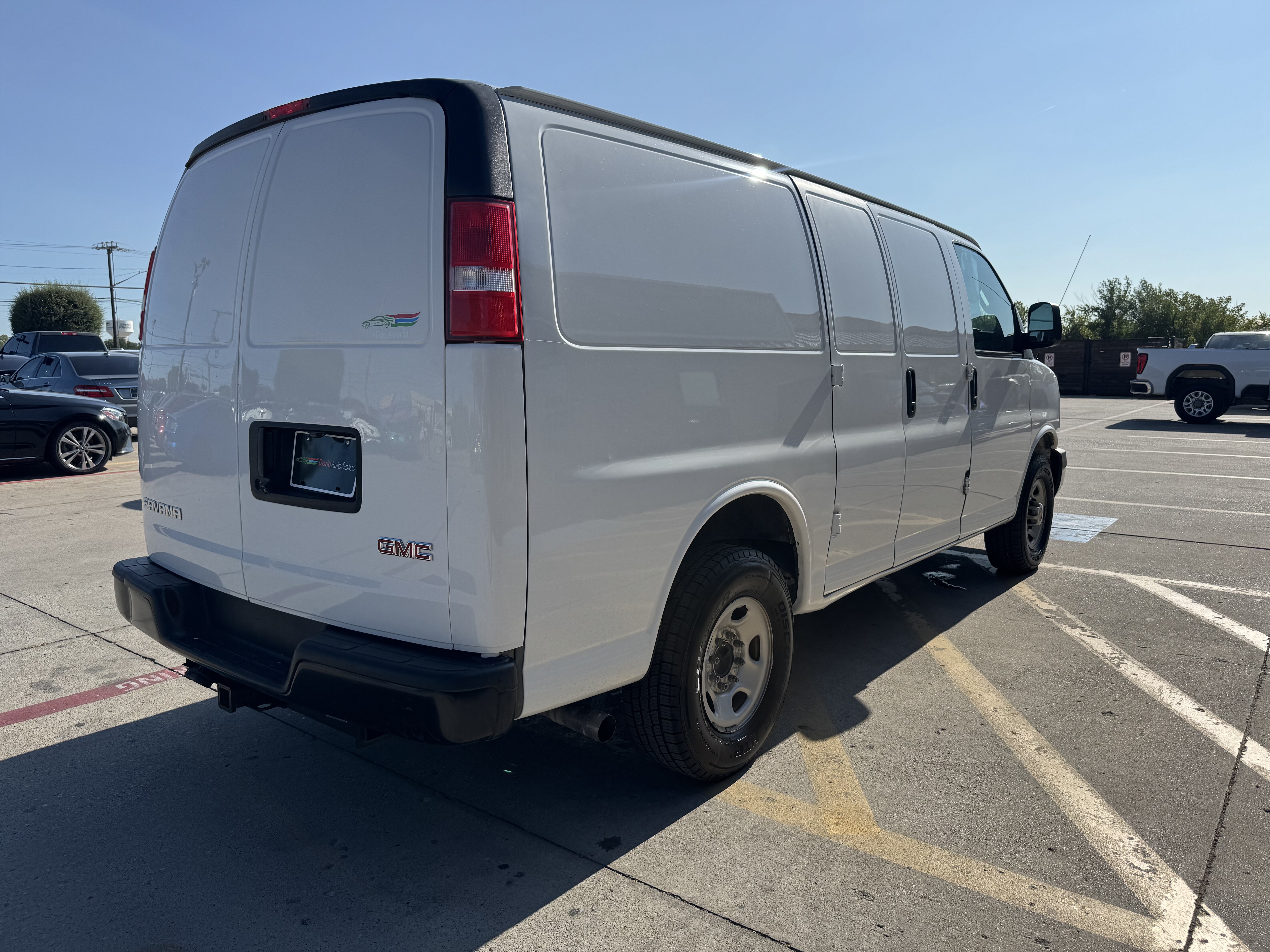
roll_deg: +0.3
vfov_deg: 56.8
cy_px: 476
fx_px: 881
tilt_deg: -6.8
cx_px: 635
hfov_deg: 71.6
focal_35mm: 24
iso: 80
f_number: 1.78
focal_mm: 6.76
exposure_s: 1/5814
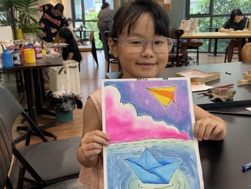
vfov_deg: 39.7
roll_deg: +2.5
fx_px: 261
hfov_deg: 51.3
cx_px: 118
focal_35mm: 36
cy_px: 90
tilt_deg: -14.1
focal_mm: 4.25
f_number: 1.8
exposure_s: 1/96
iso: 100
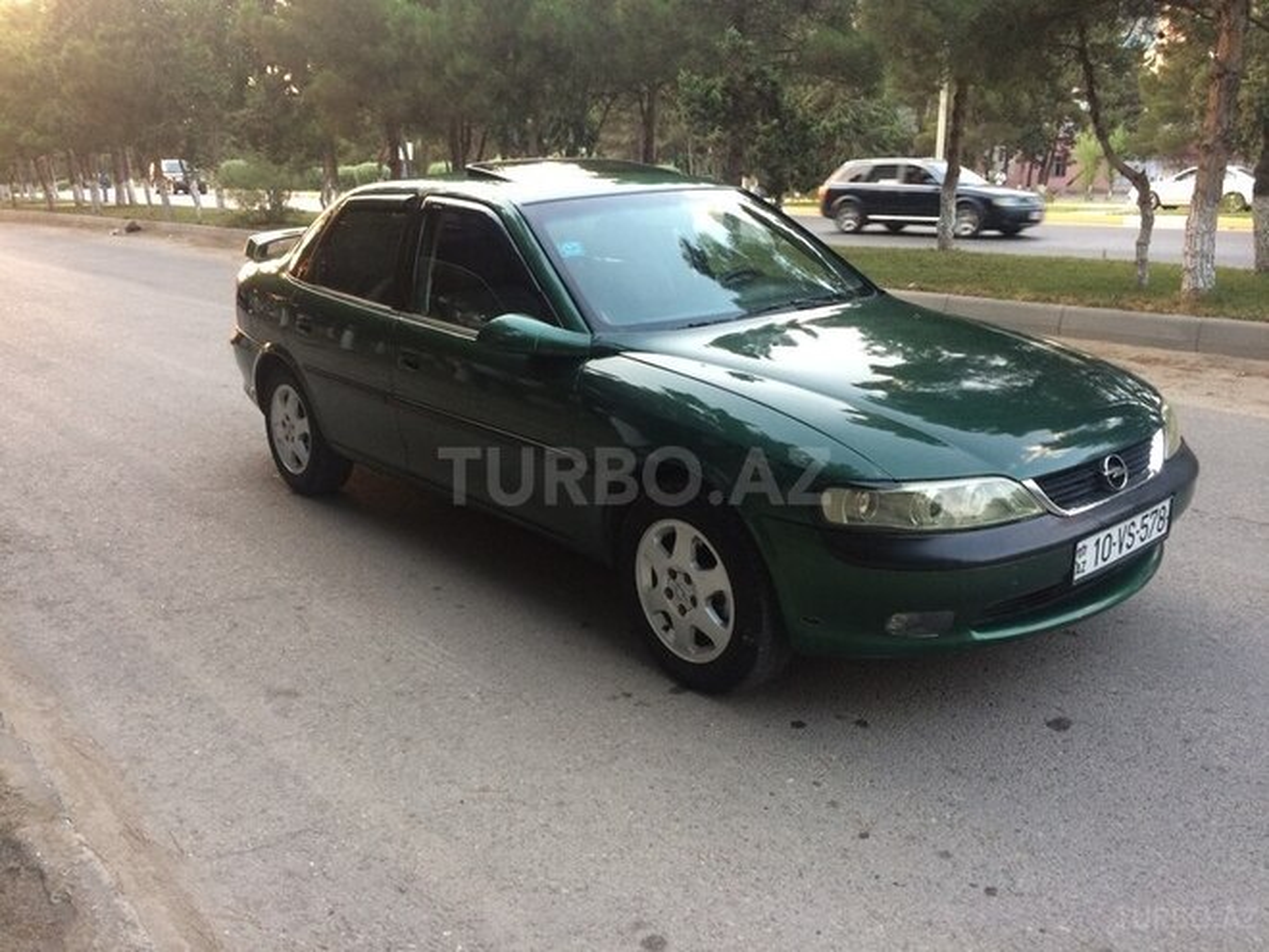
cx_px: 634
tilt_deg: -15.2
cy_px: 476
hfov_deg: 61.7
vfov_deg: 48.2
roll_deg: +1.2
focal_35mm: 29
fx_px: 1063
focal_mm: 4.15
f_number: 2.2
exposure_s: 1/33
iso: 80
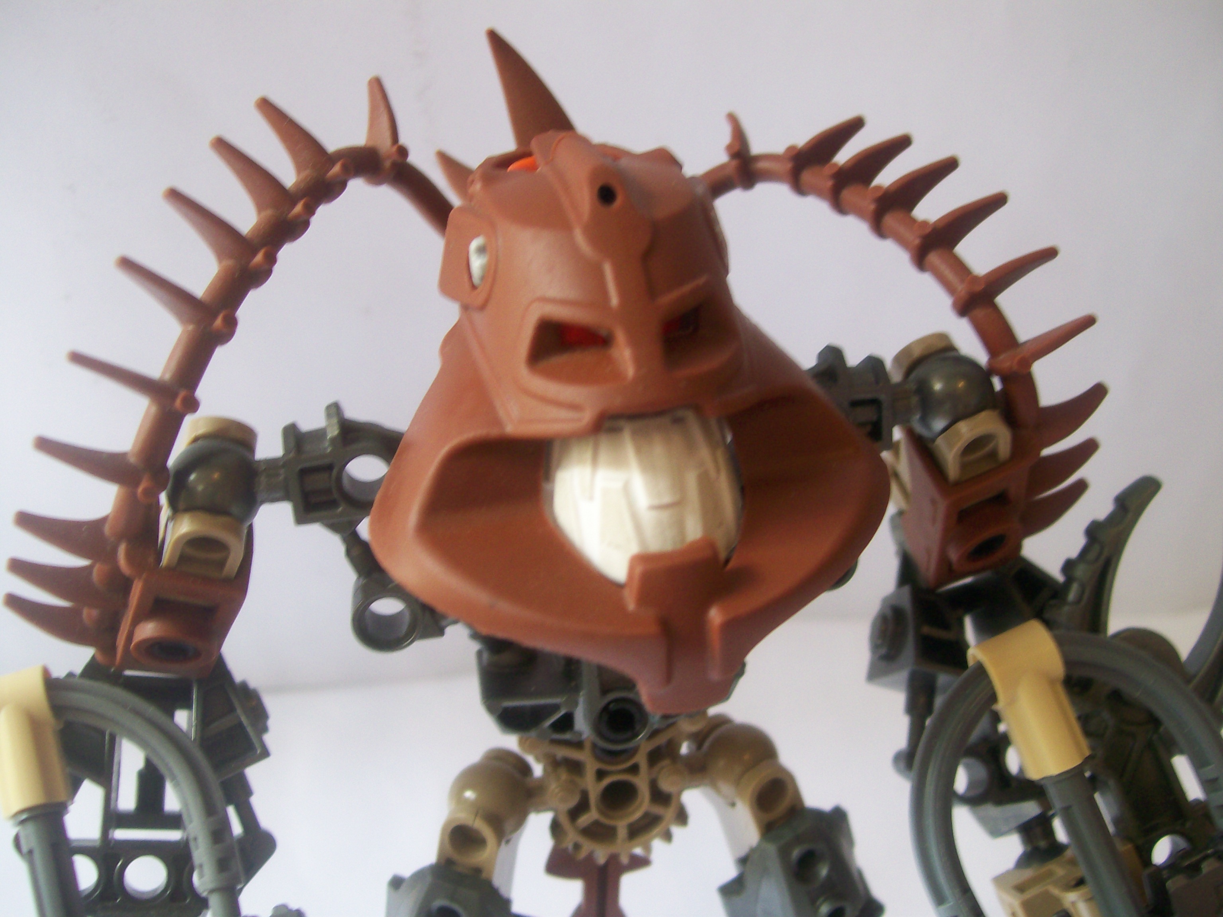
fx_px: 1272
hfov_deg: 51.4
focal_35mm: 36
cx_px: 612
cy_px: 458
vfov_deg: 39.7
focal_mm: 6
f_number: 2.7
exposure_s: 1/32
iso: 87
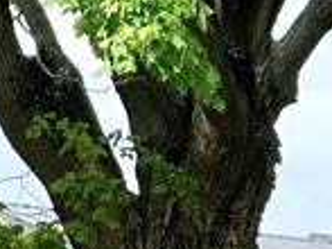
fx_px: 1600
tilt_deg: +0.4
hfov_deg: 11.8
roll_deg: +0.1
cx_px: 120
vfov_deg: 8.6
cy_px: 426
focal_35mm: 167
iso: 80
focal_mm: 6.86
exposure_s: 1/355
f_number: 1.78
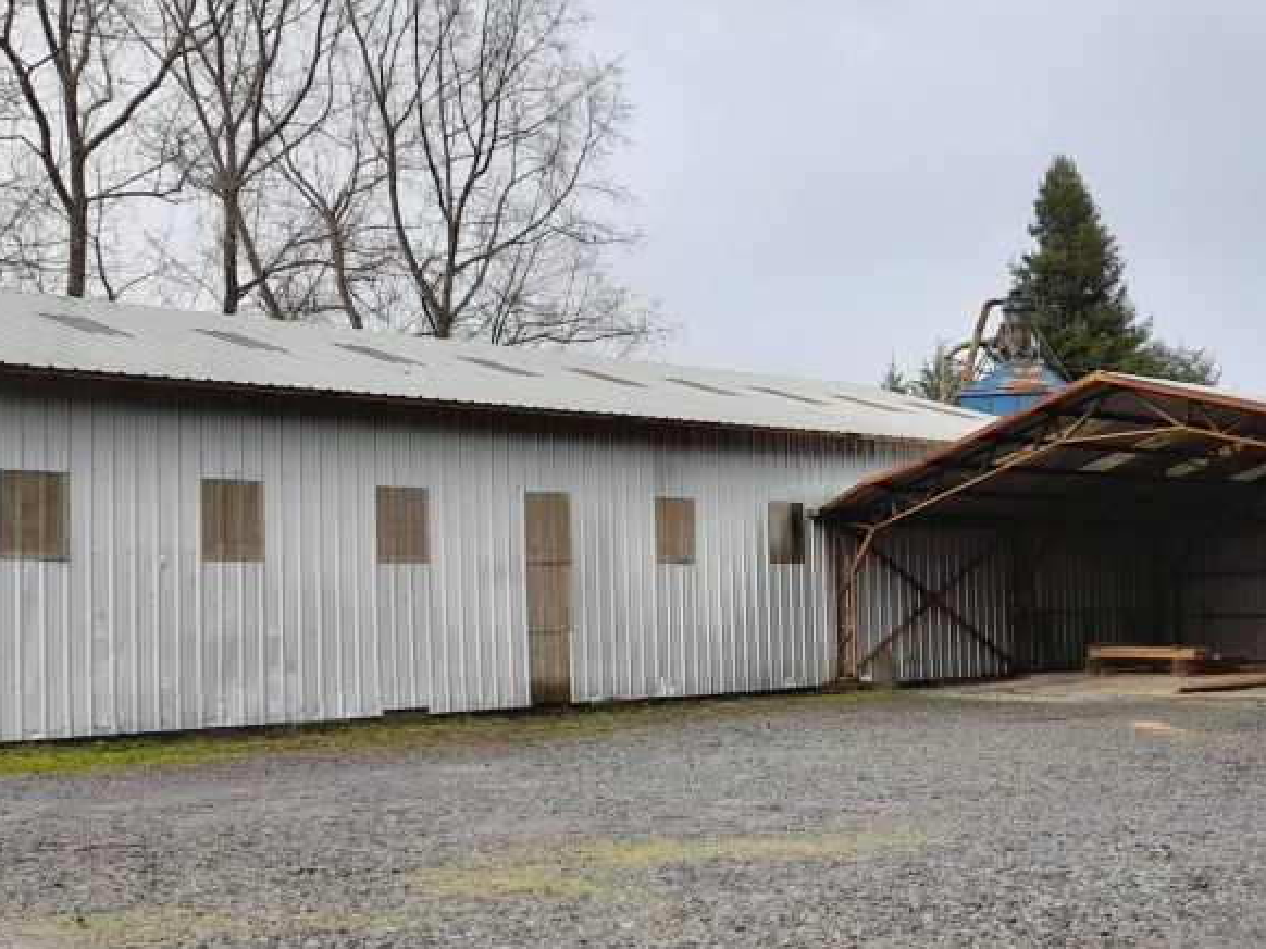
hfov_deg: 42.3
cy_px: 590
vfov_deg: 32.7
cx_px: 857
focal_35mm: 44
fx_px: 1609
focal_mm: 4.6
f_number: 2
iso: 20
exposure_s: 1/255
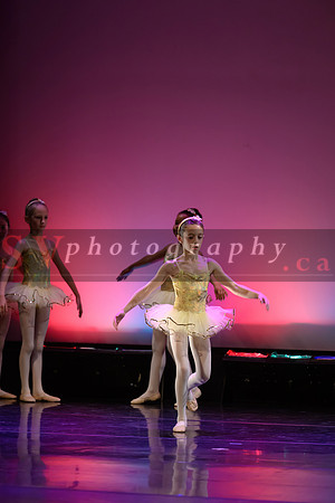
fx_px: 2791
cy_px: 252
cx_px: 168
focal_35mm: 200
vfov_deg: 10.3
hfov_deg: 6.9
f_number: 2.8
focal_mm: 200
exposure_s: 1/250
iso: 1600
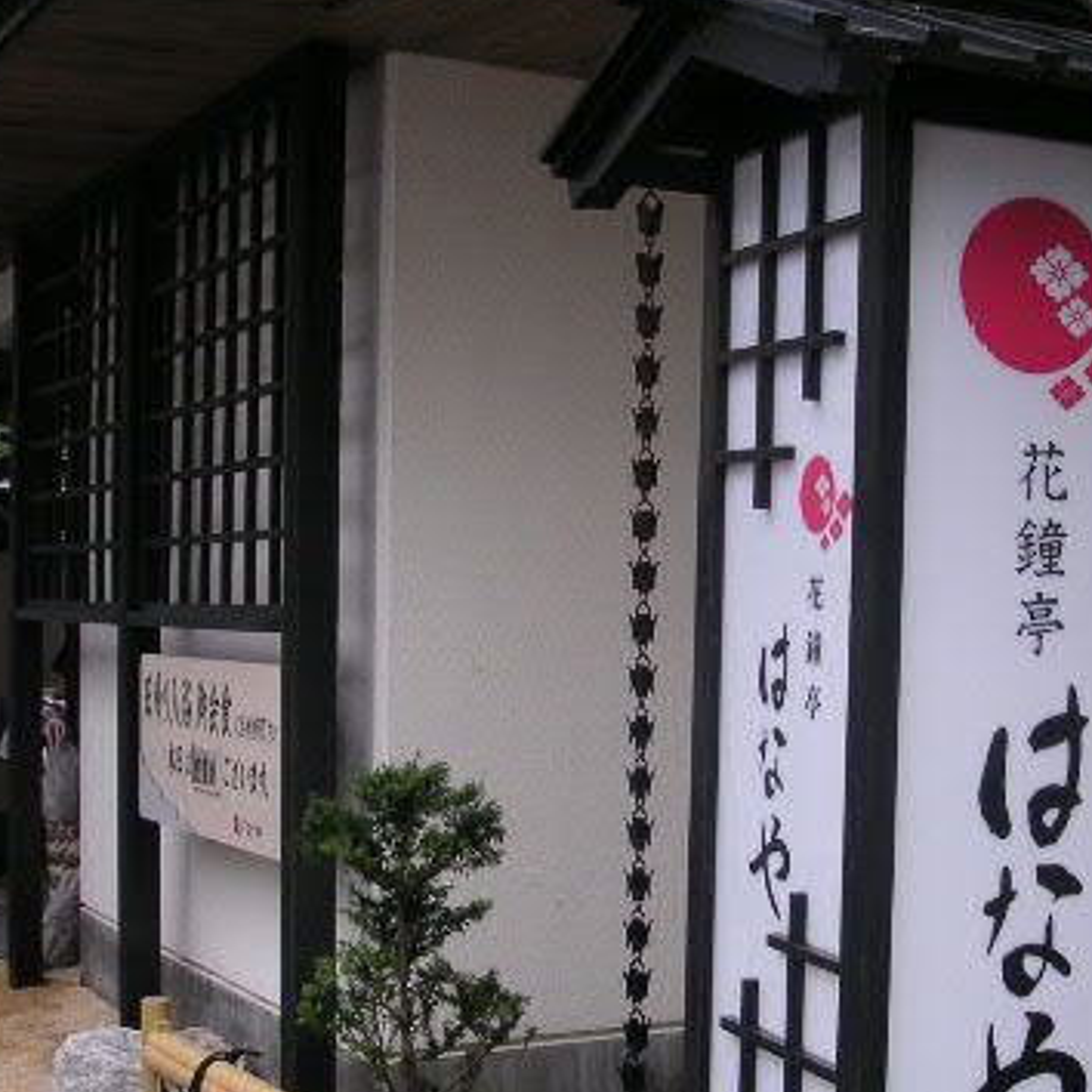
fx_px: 2034
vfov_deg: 30.0
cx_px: 706
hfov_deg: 29.9
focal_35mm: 57
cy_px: 602
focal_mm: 6
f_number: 2.8
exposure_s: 1/60
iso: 50
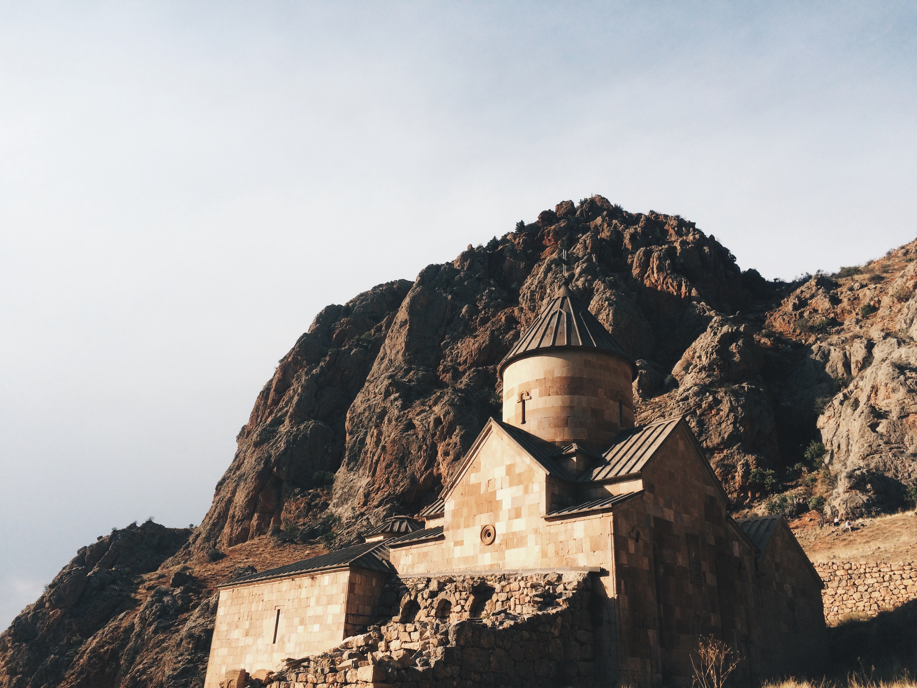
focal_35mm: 29
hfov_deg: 61.7
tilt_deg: +25.8
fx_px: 768
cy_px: 344
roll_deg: -1.5
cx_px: 458
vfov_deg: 48.2
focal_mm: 4.15
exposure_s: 1/2415
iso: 32
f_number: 2.2
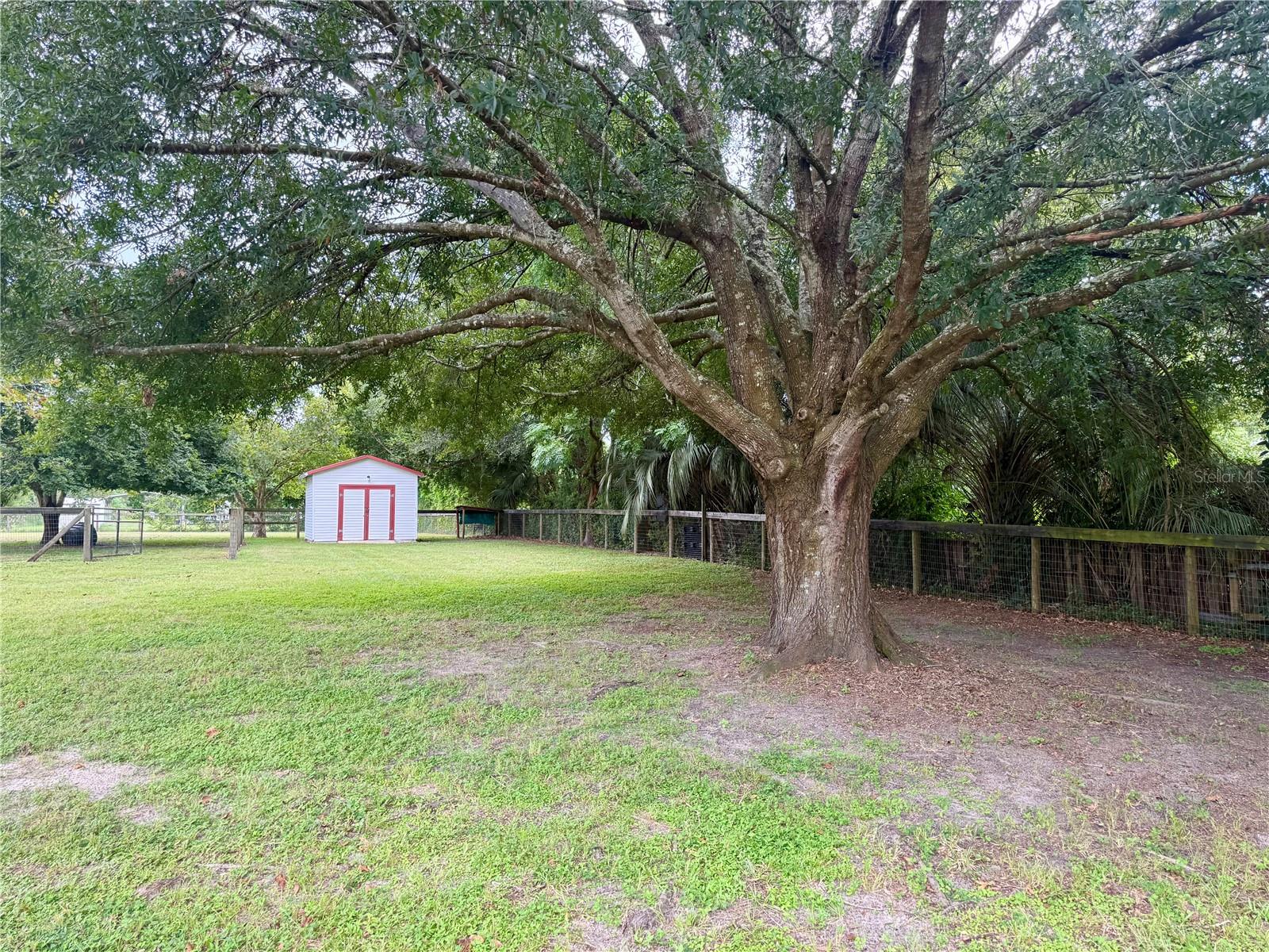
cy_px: 476
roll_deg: +0.4
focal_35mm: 24
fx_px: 880
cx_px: 634
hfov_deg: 71.6
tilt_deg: +1.9
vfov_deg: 56.8
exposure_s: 1/230
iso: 200
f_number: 1.78
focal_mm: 6.76
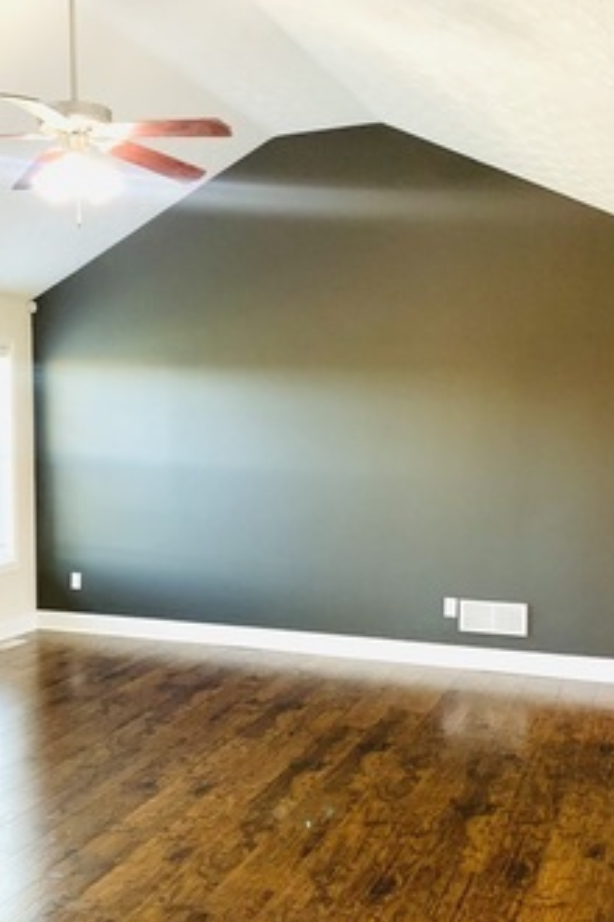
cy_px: 497
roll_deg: +0.5
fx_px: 1049
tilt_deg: -3.4
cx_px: 188
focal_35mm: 41
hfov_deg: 32.3
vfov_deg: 47.4
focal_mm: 4.25
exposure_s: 1/39
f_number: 1.8
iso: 320
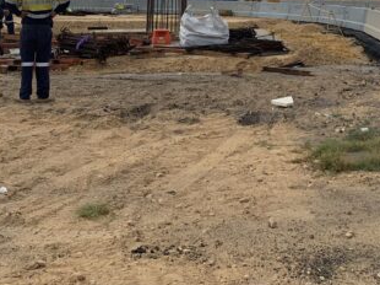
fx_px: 801
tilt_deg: +5.4
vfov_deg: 18.6
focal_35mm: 73
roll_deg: +0.0
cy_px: -91
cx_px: 310
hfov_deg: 26.2
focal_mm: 4.25
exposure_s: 1/5128
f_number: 1.8
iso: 25
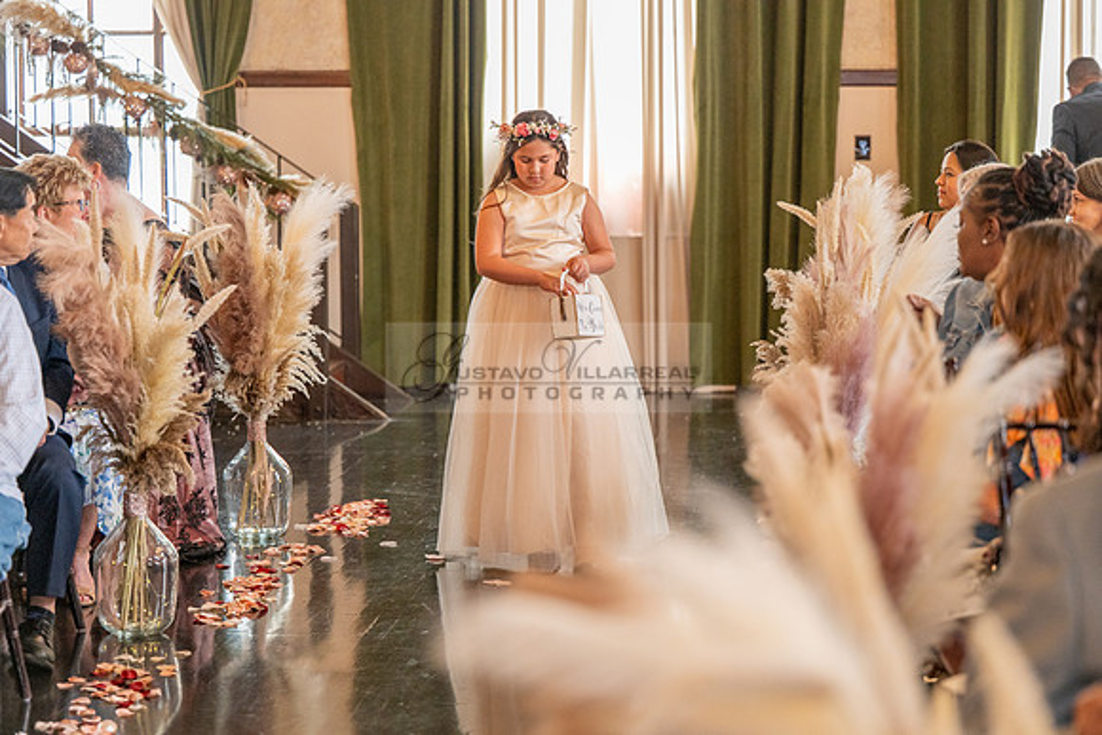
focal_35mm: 93
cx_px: 551
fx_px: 2847
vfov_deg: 14.7
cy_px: 368
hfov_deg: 21.9
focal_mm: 93
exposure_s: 1/200
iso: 1600
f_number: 2.8
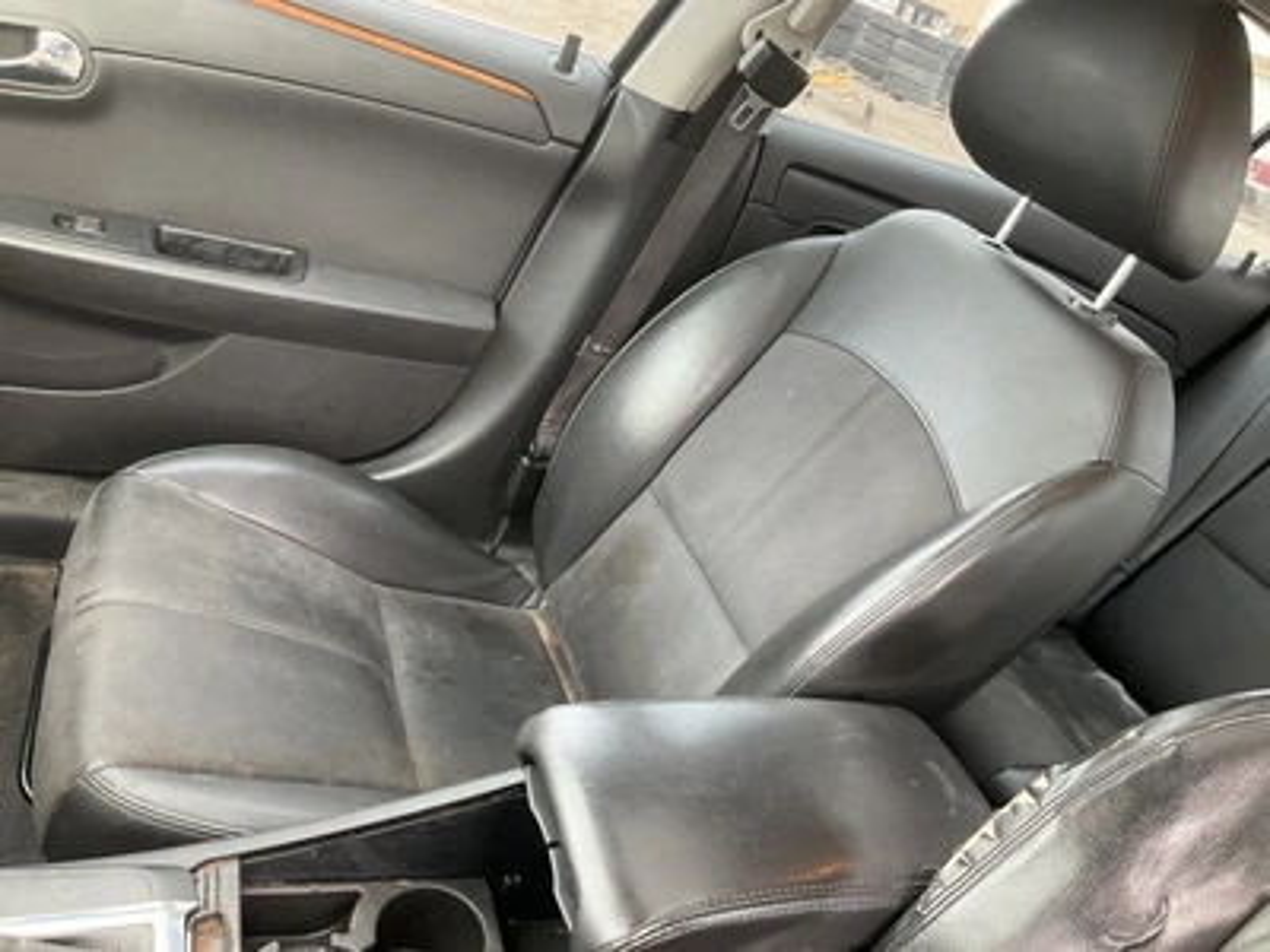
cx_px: 635
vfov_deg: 48.2
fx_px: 1064
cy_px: 476
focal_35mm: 29
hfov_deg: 61.7
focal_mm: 3
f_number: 1.8
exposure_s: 1/84
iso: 64
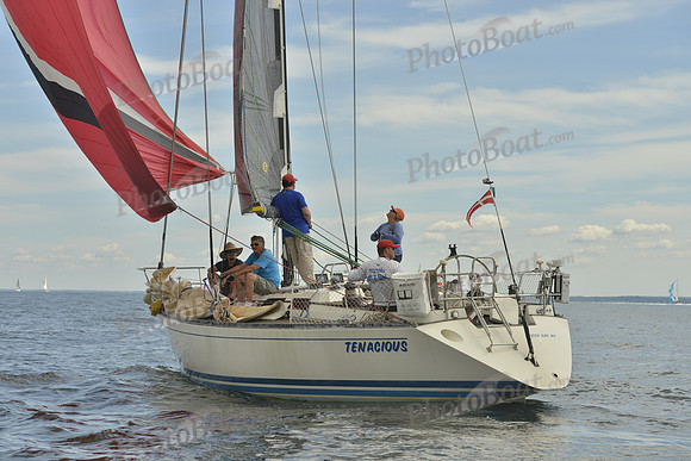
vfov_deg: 14.9
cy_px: 230
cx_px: 346
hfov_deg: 22.1
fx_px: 1766
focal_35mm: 92
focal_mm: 92
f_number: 7.1
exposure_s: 1/1000
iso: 200
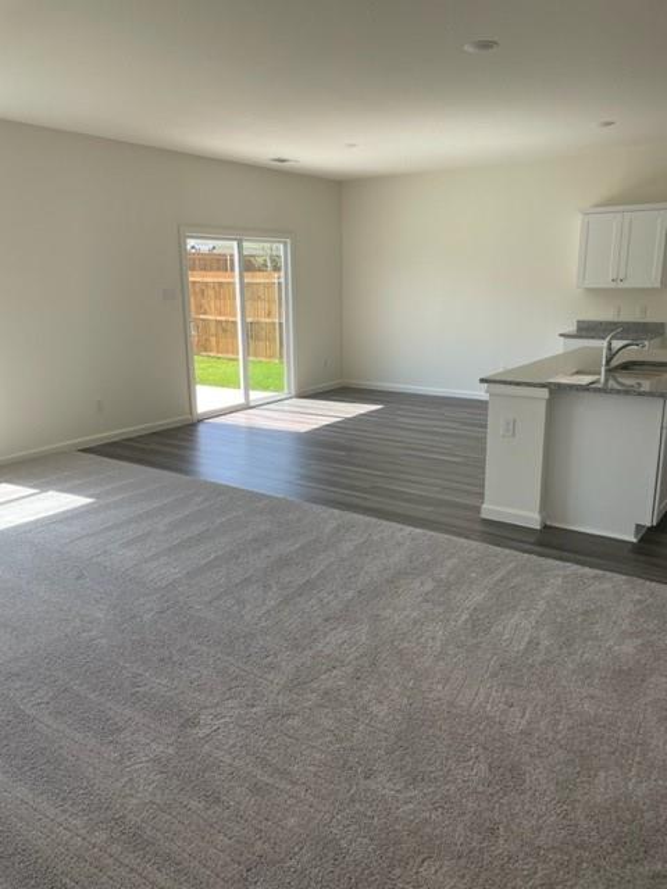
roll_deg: +1.1
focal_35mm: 26
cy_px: 444
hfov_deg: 53.1
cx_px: 334
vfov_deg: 67.3
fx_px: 668
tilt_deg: -13.0
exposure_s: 1/287
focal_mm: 4.2
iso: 32
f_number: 1.6
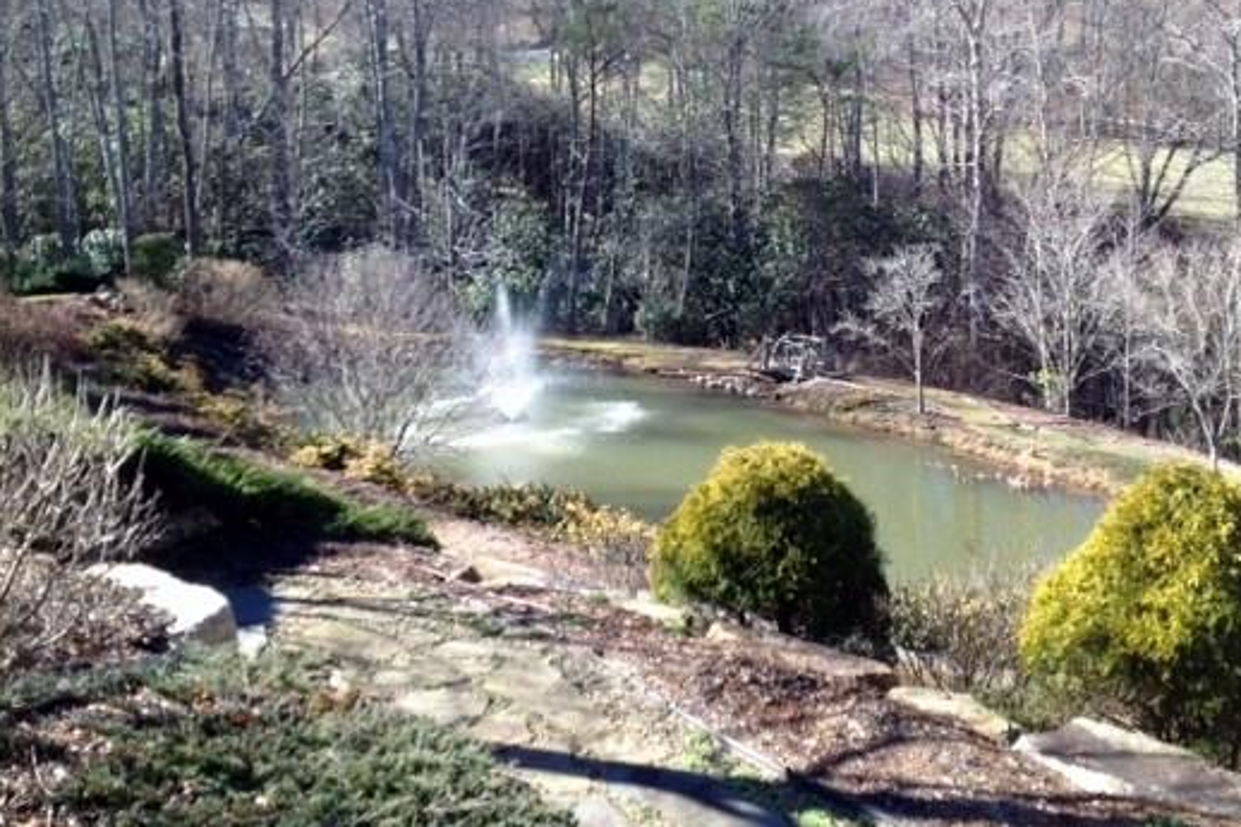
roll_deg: +0.1
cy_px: 331
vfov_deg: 29.8
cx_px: 683
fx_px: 1551
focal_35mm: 45
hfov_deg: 43.6
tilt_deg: -12.9
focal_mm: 4.28
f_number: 2.4
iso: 50
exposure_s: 1/378
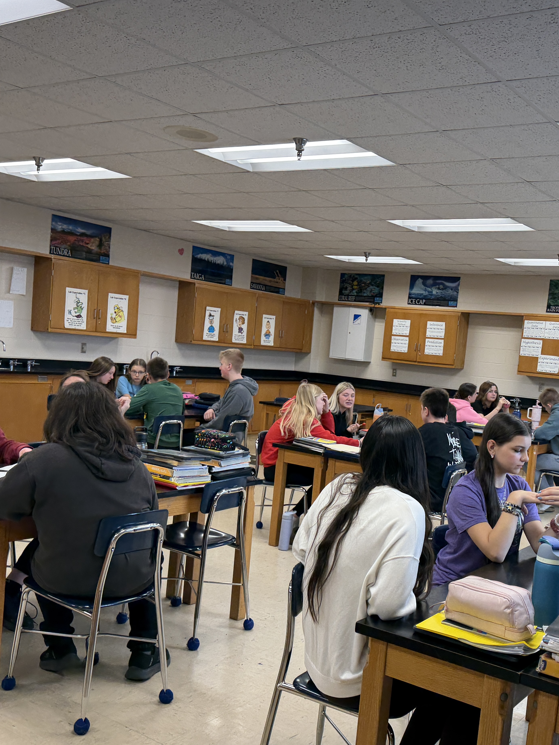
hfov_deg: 38.3
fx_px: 797
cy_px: 424
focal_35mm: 37
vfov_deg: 50.0
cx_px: 360
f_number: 1.78
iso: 200
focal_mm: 6.76
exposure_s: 1/120
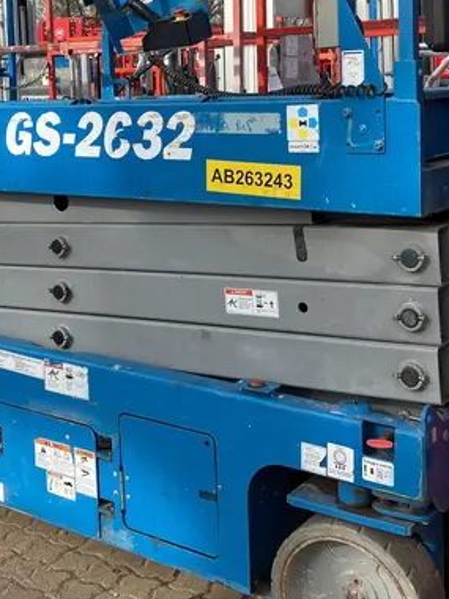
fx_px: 934
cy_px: 160
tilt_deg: -2.1
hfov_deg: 26.9
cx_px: 162
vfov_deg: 34.9
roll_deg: +1.2
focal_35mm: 54
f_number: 1.8
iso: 32
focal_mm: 3.99
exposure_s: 1/1350
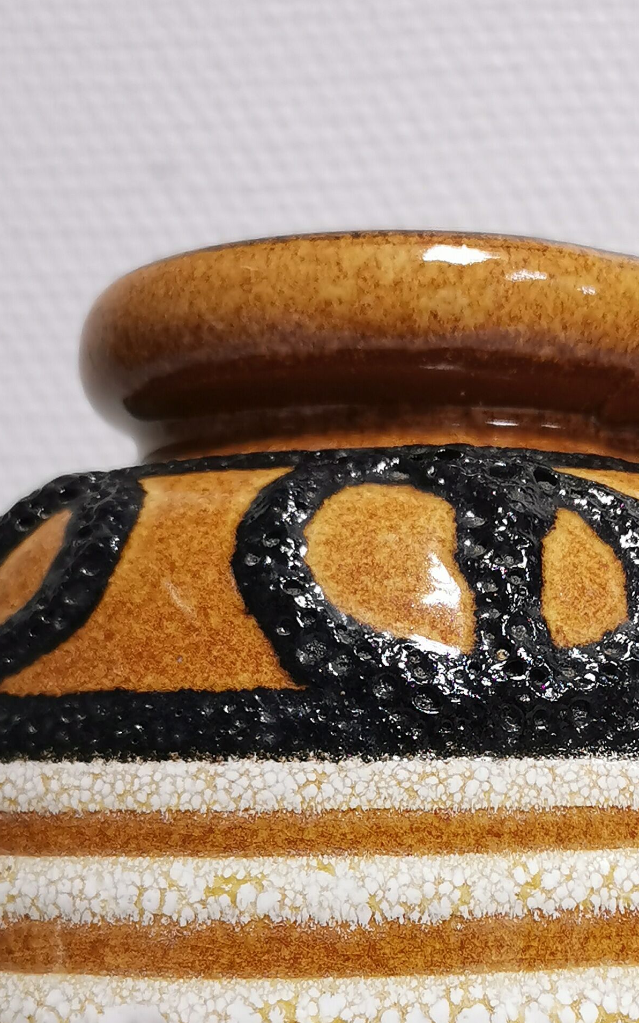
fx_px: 2034
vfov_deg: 27.6
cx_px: 470
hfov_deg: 17.8
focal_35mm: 73
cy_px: 834
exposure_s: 1/50
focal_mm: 5.58
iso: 125
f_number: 1.8
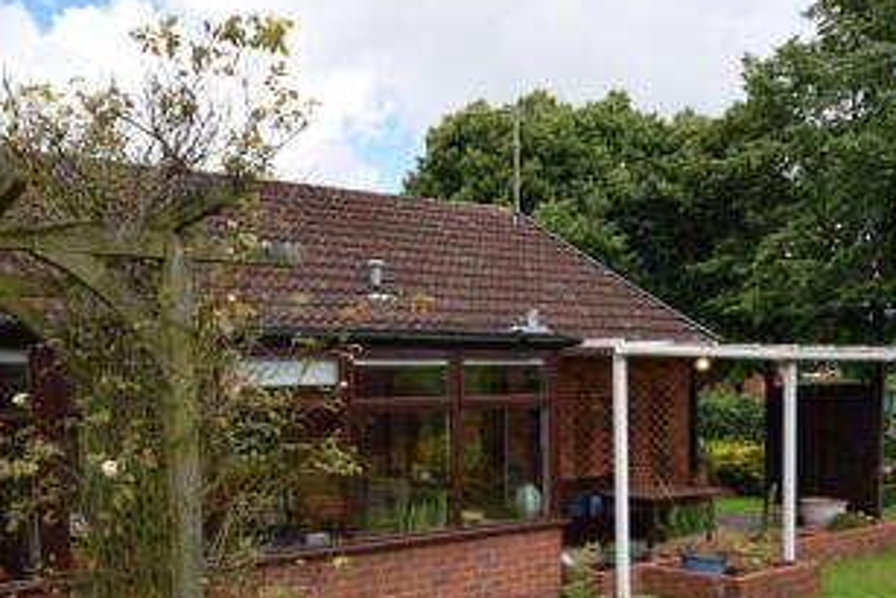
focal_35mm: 32
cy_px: 459
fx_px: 797
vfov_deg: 39.9
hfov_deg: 56.5
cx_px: 252
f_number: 8
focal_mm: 10
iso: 200
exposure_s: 1/250
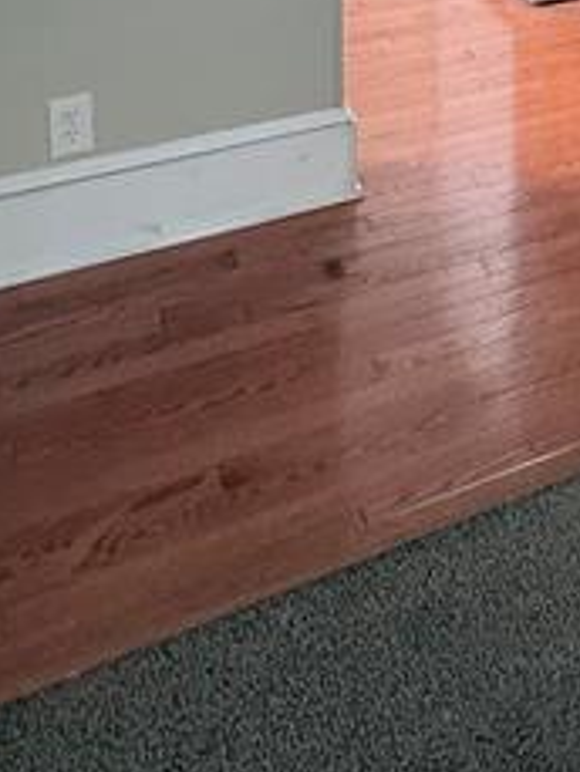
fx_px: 1049
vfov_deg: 30.4
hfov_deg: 29.8
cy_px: -270
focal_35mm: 47
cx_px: 502
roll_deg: -0.9
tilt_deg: -9.7
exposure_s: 1/120
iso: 250
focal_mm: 2.22
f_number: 2.2
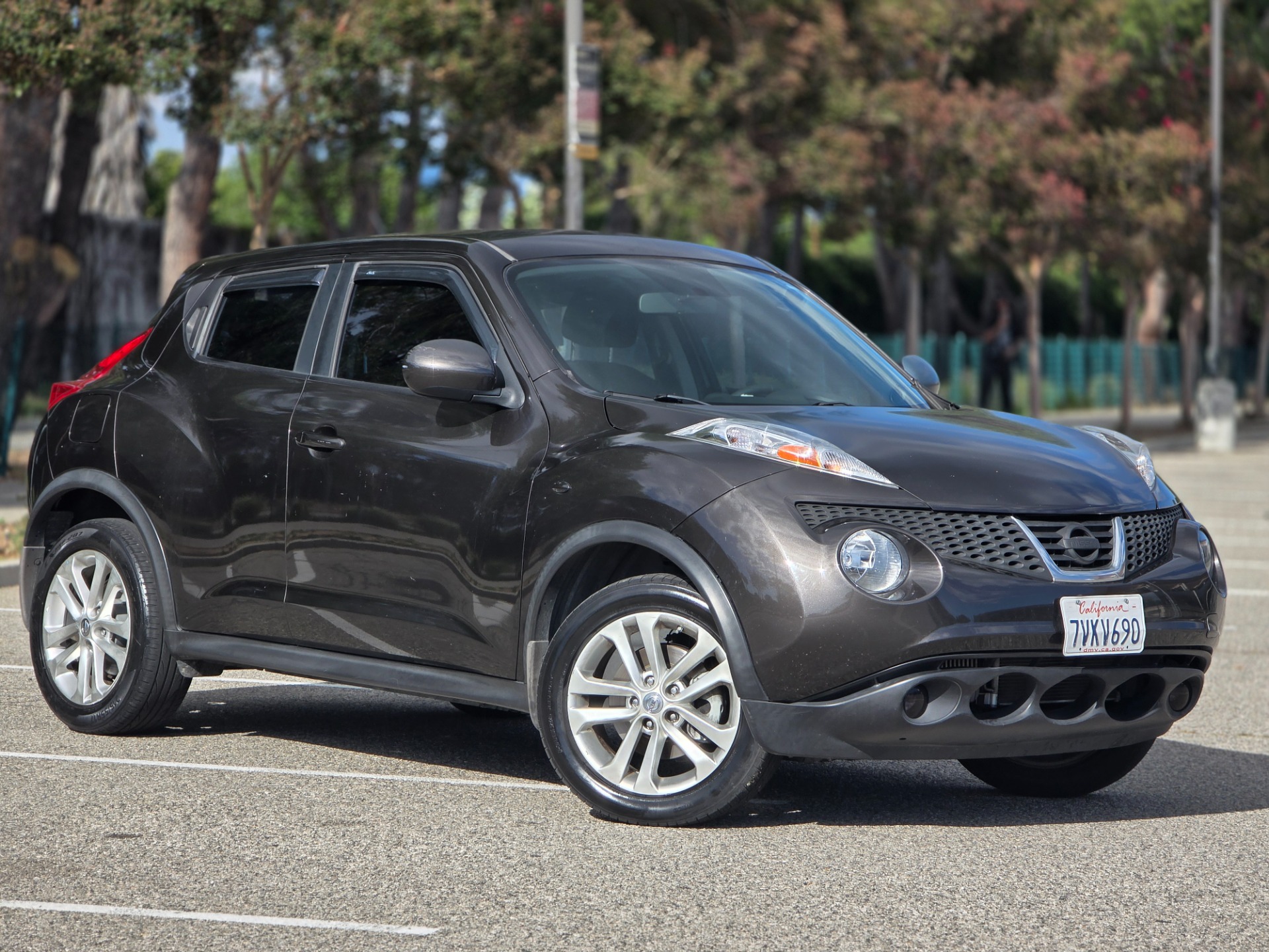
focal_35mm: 115
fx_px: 4216
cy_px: 476
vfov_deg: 12.9
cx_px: 634
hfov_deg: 17.1
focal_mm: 18.6
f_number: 3.4
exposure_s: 1/947
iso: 64
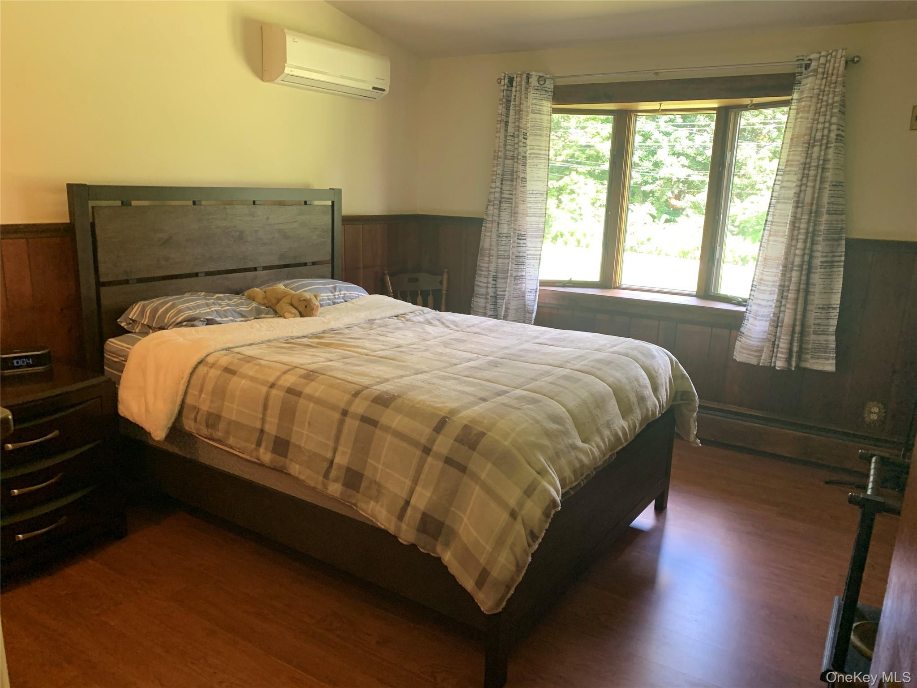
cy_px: 344
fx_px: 689
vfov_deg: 53.1
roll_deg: -0.7
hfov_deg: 67.3
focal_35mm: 26
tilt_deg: -9.0
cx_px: 458
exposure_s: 1/60
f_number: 1.8
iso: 200
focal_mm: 4.25
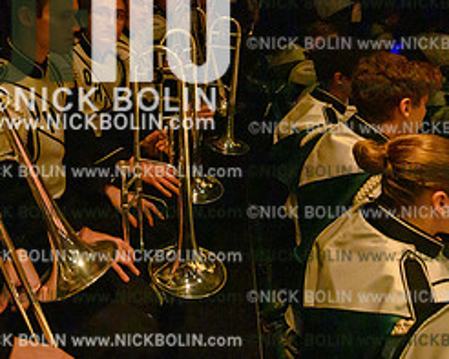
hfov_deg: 53.9
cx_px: 100
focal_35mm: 31
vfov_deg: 43.6
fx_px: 412
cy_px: 45
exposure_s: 1/320
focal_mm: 14
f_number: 2.8
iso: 25600
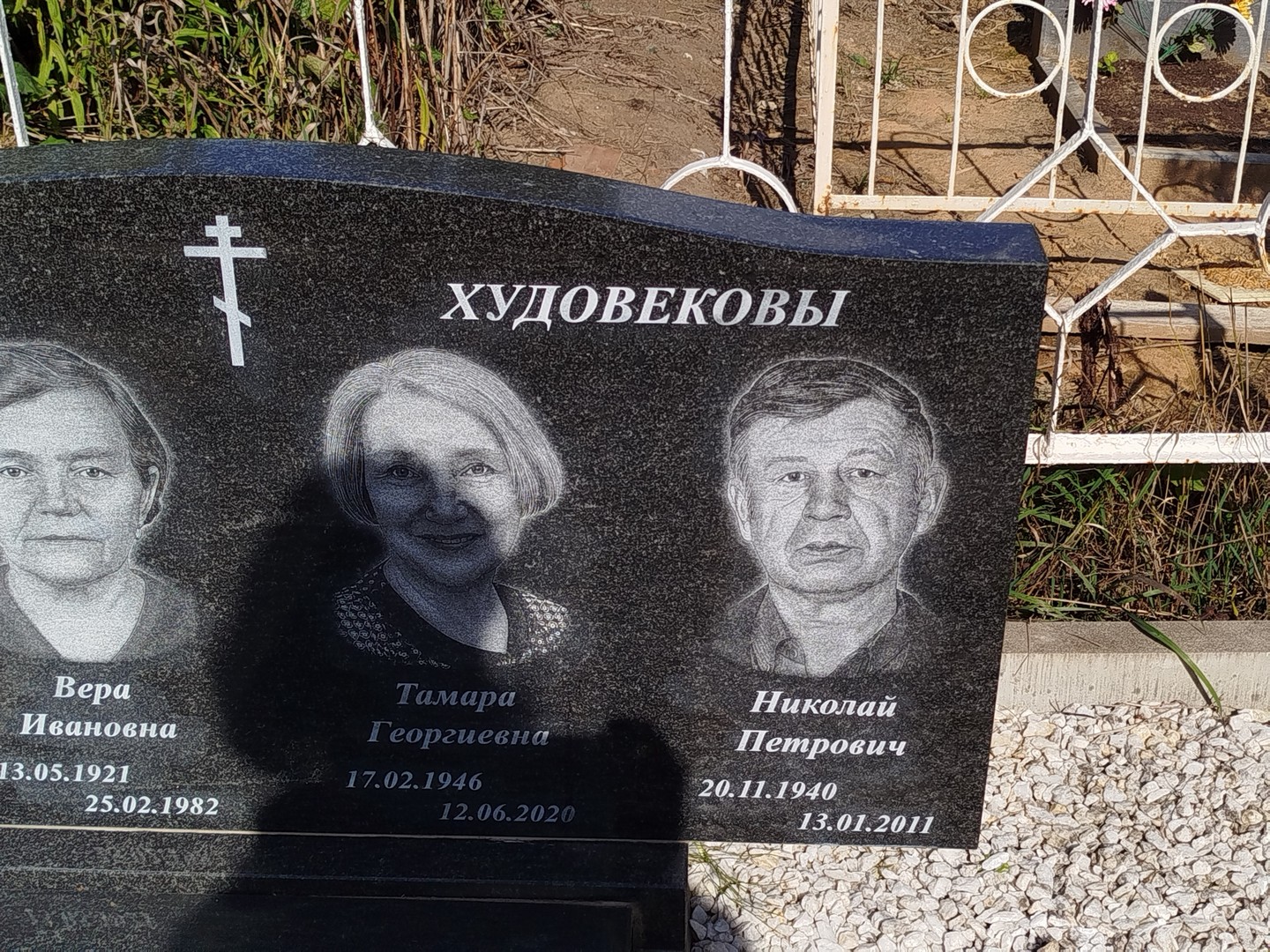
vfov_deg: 30.3
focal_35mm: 48
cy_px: 476
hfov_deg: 39.7
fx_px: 1761
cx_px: 635
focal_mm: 5.31
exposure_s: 1/1949
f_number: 1.7
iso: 50
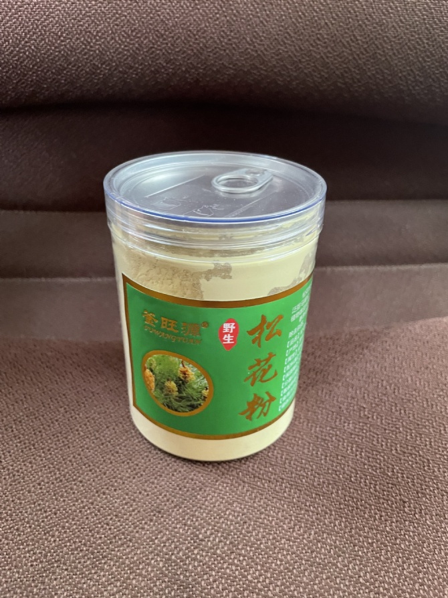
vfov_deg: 67.3
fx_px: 449
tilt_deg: -36.3
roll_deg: -1.1
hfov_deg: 53.1
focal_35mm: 26
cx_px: 224
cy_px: 299
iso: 500
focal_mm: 4.2
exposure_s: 1/33
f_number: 1.6
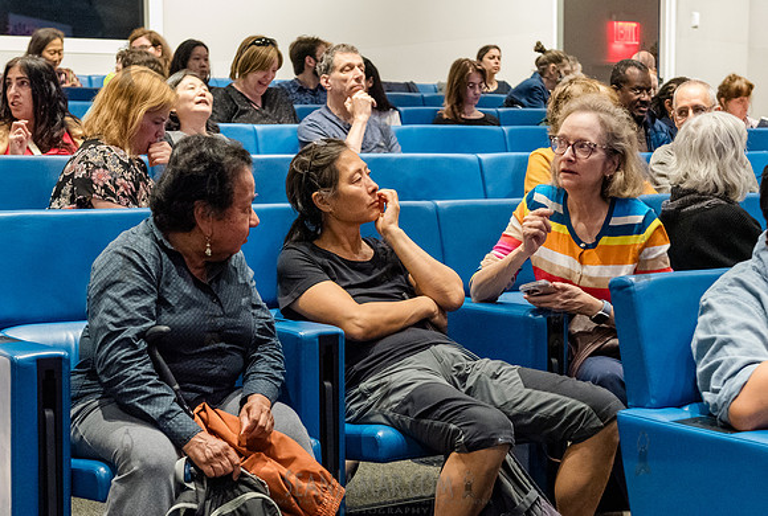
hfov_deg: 28.4
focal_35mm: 71
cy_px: 271
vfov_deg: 19.3
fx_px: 1519
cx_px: 378
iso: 6400
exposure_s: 1/200
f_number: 4
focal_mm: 52
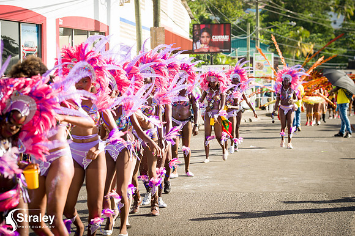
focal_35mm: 90
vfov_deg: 15.2
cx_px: 178
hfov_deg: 22.6
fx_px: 887
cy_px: 118
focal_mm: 90
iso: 100
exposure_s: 1/200
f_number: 5.6
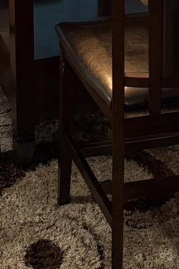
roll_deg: -0.3
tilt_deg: -12.1
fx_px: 686
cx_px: 36
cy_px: -146
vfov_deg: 19.1
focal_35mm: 92
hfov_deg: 14.8
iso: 400
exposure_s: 1/60
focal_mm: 6.76
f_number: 1.78
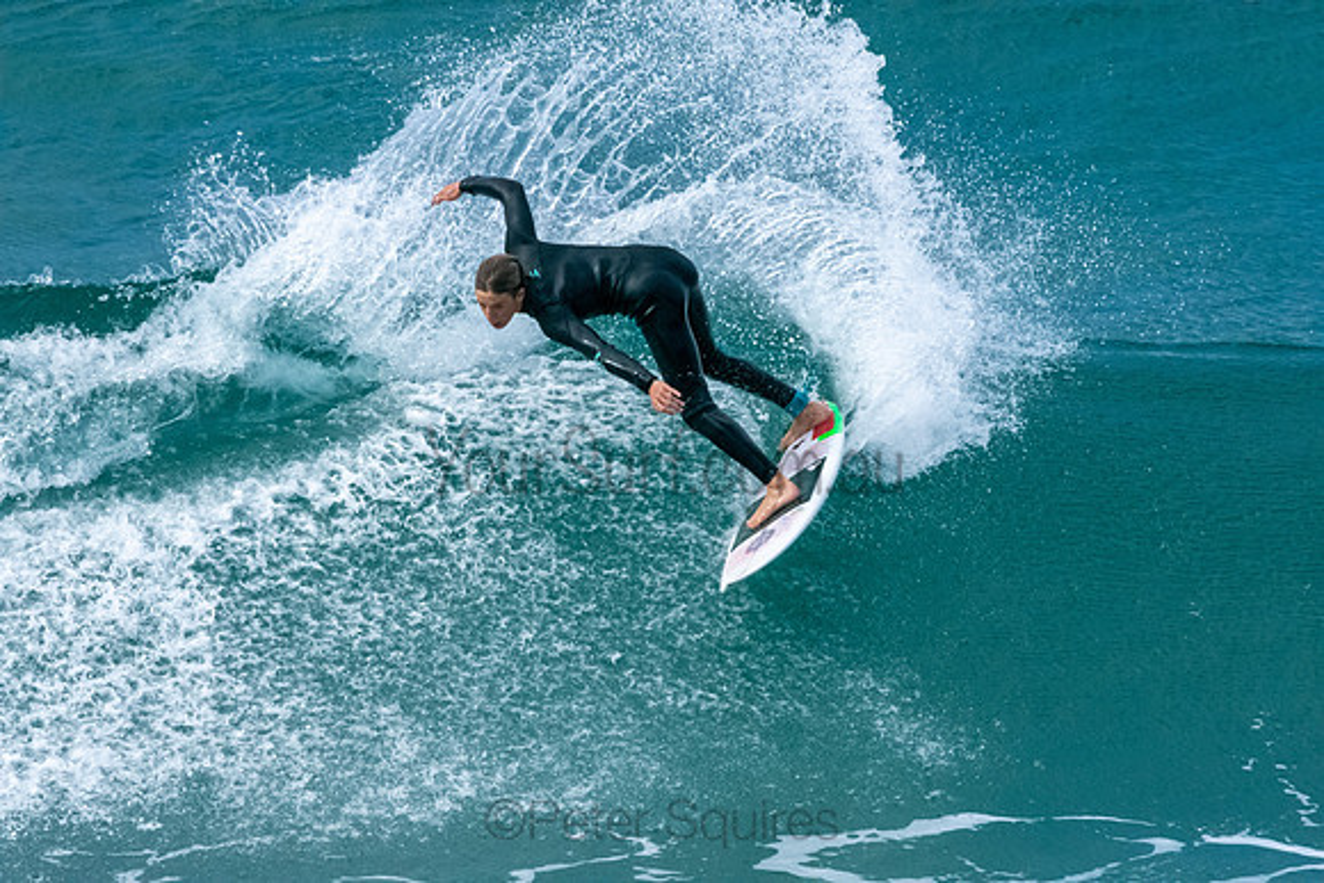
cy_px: 442
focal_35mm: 750
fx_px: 27588
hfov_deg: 2.7
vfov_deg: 1.8
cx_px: 662
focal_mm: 500
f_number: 22
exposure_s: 1/800
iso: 4000
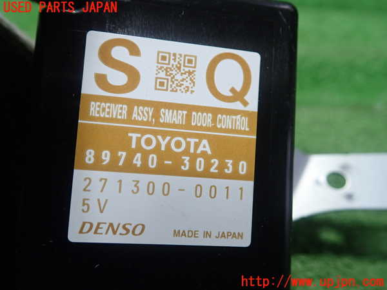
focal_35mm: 30
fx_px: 335
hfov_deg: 60.0
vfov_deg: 46.8
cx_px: 194
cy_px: 145
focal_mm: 5.5
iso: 320
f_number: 2.3
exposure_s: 1/125
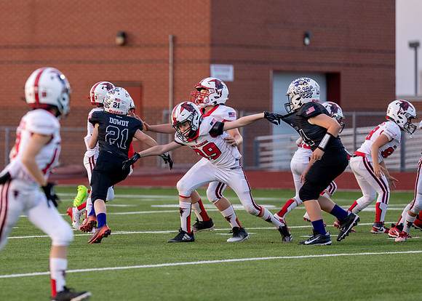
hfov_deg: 6.3
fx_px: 3848
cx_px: 76
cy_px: 125
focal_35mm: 321
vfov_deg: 4.5
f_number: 2.8
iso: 500
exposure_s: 1/1250
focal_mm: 200
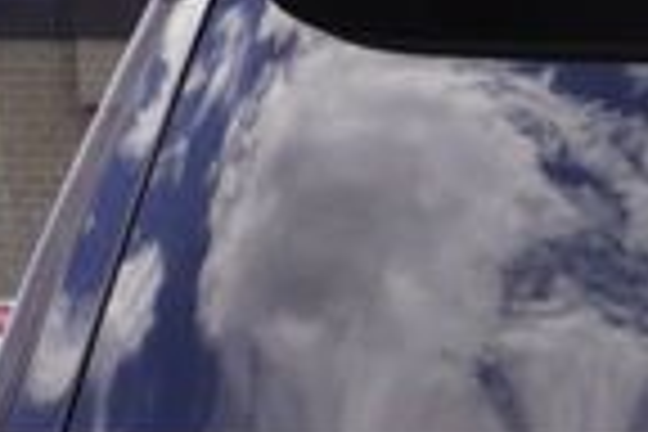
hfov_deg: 8.8
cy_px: 981
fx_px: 4024
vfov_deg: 5.9
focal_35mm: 224
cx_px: 1161
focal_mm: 21
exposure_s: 1/125
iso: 100
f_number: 8
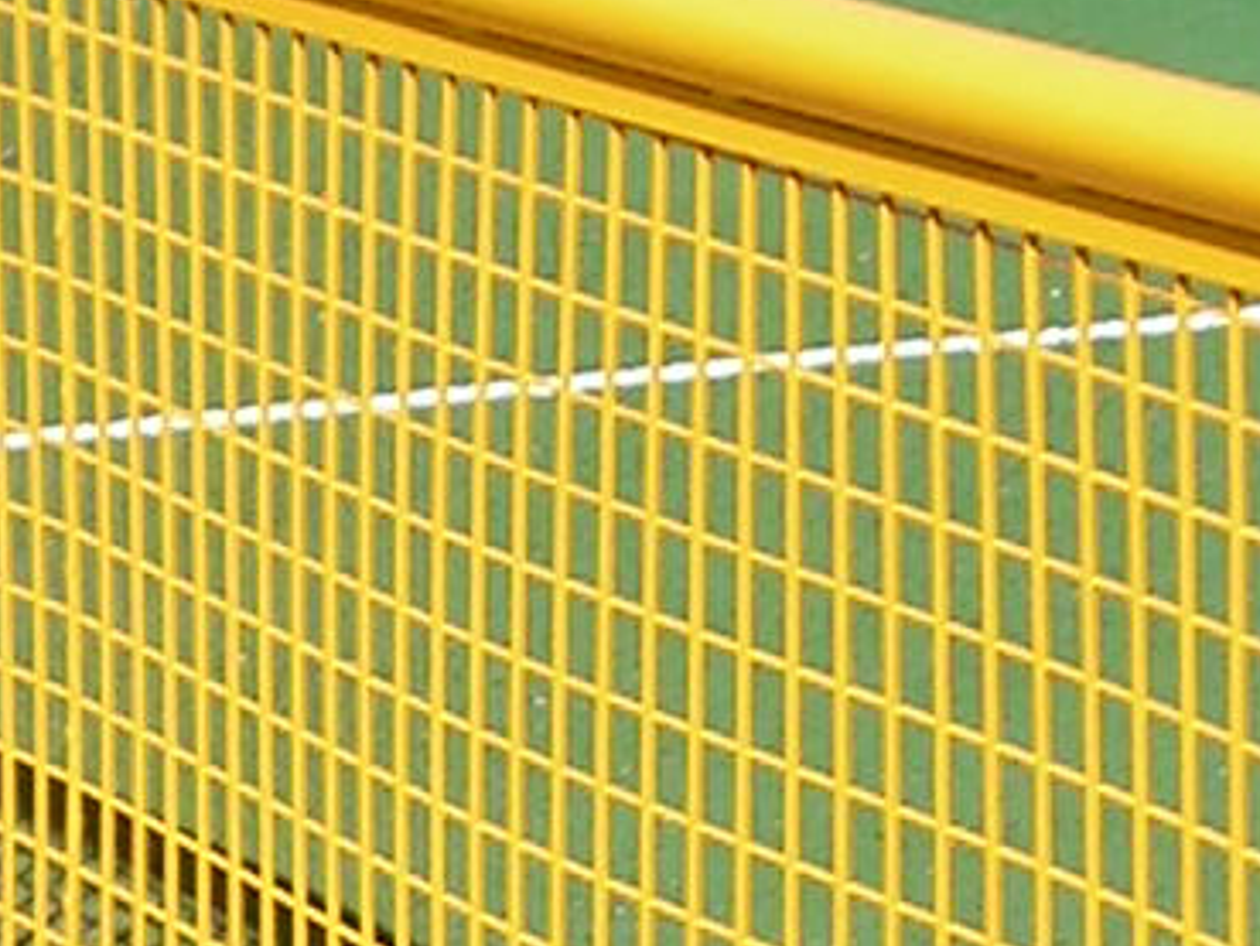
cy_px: 1052
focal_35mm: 267
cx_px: 529
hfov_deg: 7.4
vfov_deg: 5.6
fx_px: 9722
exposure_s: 1/172
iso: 50
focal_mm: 6.3
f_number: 6.4
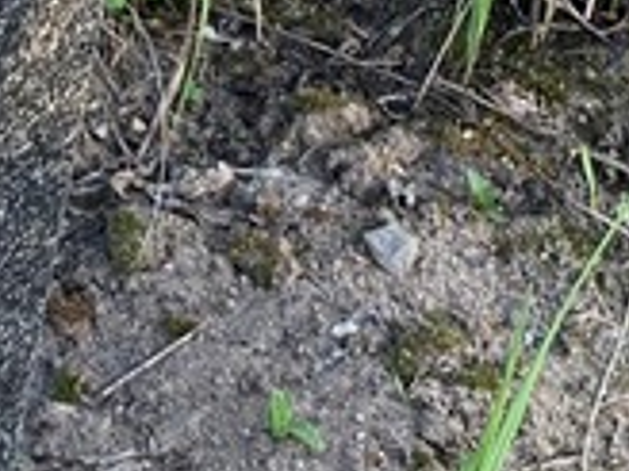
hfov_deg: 7.7
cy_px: 314
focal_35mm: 253
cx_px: -322
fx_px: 4597
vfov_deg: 5.9
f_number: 2
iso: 25
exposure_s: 1/122
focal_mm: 6
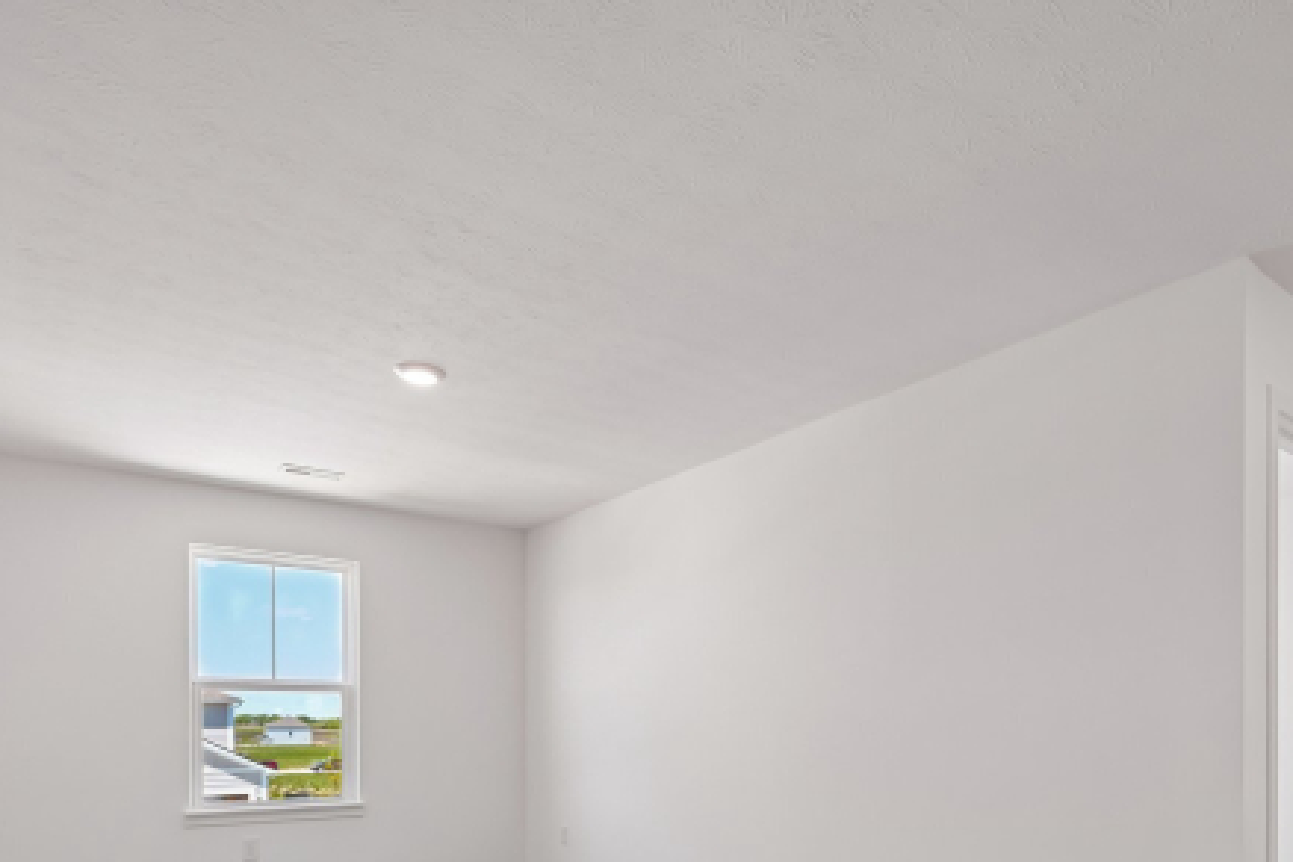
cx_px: 738
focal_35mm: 24
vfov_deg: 48.8
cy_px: 735
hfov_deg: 73.3
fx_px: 862
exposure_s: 1/15
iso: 180
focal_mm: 14
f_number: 8
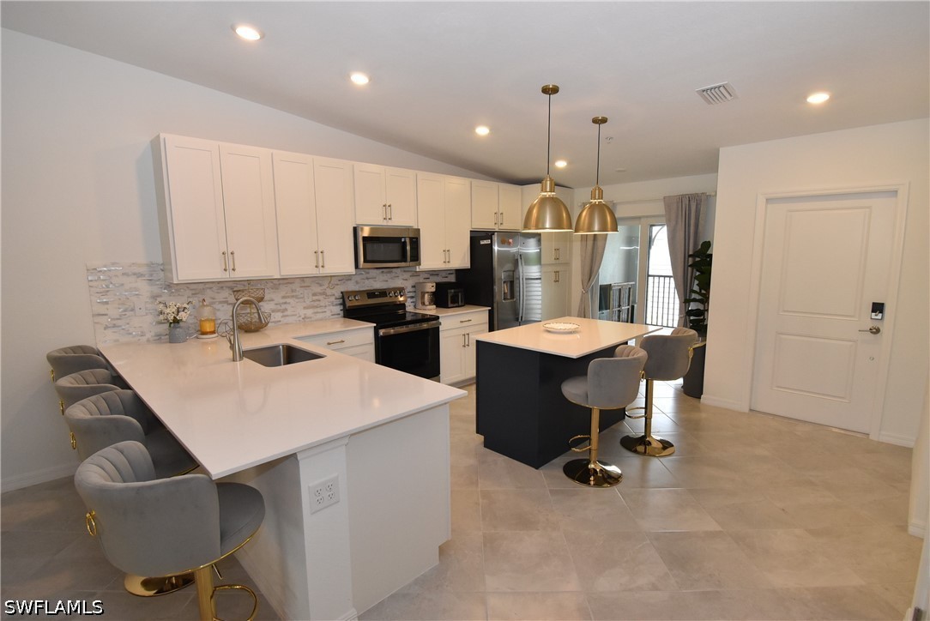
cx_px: 465
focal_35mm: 17
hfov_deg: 92.4
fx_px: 446
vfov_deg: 69.7
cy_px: 310
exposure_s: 1/100
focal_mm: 11.5
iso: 1600
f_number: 8
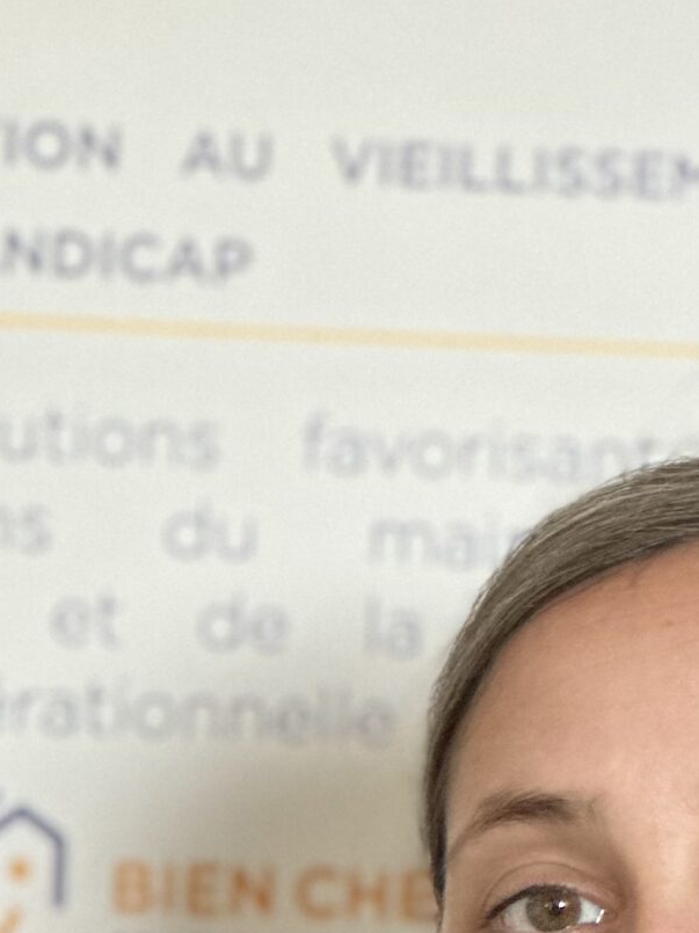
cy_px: 1197
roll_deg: -2.9
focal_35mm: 245
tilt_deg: -3.0
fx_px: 6602
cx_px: 585
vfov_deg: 8.0
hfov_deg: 6.1
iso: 400
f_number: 2.8
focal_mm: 9
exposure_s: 1/32
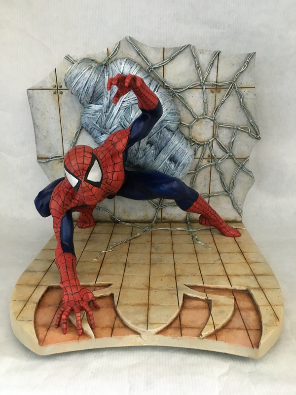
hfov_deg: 48.2
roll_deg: +0.5
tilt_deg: -17.5
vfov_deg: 61.7
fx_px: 331
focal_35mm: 29
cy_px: 198
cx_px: 148
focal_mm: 4.15
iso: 400
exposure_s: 1/17
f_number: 2.2
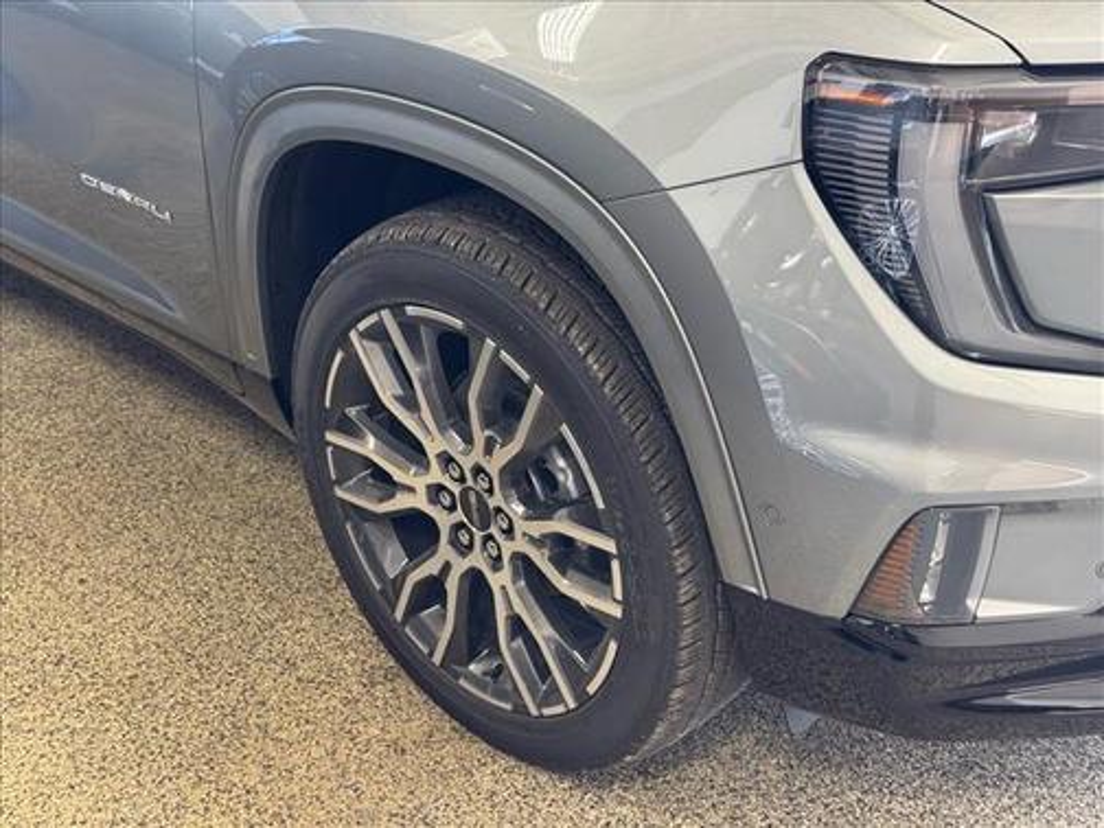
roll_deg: +2.9
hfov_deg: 39.7
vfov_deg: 30.3
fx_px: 1531
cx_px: 552
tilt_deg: -29.8
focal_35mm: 48
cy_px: 414
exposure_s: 1/60
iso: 160
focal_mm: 6.76
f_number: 1.78
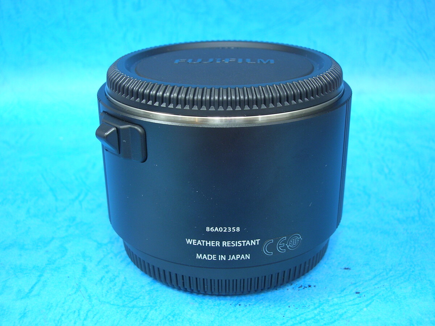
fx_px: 528
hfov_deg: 44.8
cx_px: 218
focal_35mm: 42
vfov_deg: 34.3
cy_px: 163
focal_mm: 7
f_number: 3.1
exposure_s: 1/3.8
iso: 58
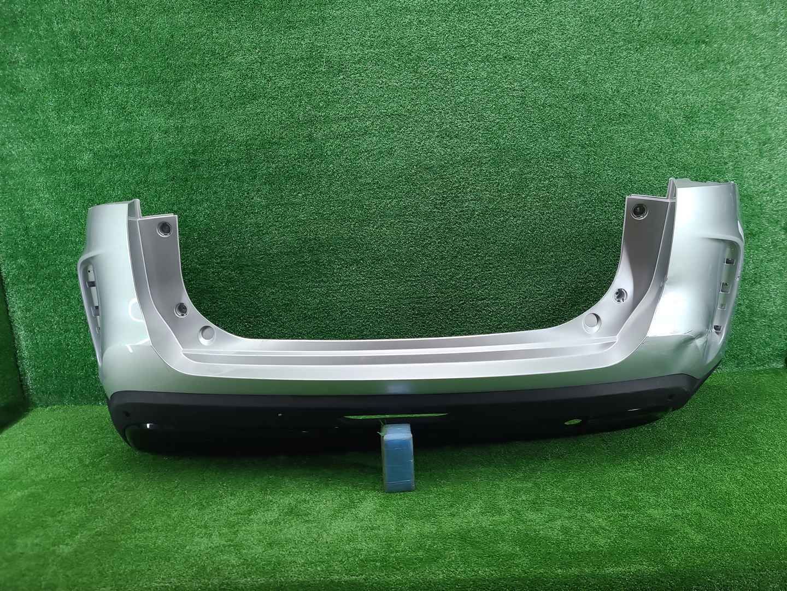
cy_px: 296
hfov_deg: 67.3
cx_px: 394
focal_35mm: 26
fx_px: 591
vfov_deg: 53.1
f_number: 1.8
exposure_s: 1/50
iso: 127
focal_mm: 5.4
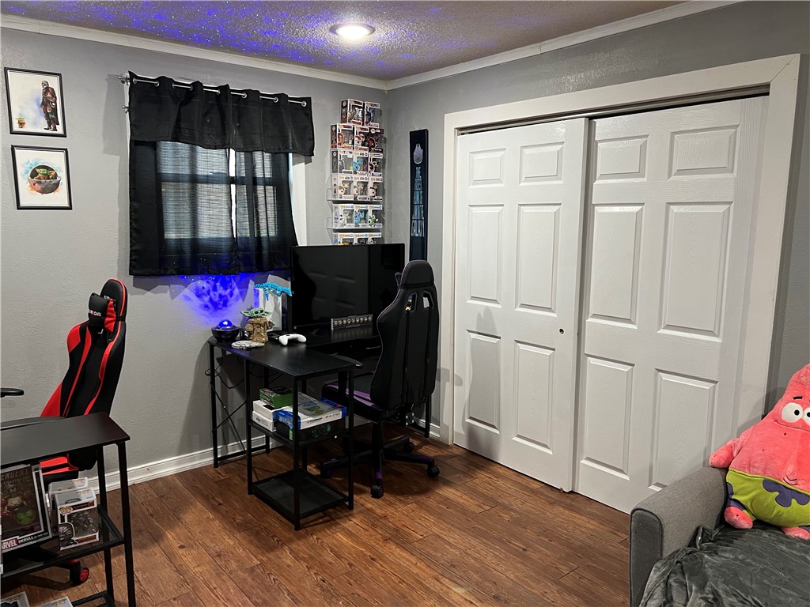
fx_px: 608
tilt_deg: -9.4
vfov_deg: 53.1
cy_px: 304
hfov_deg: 67.3
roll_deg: +0.4
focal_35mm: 26
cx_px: 405
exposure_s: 1/60
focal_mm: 5.7
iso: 200
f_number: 1.5
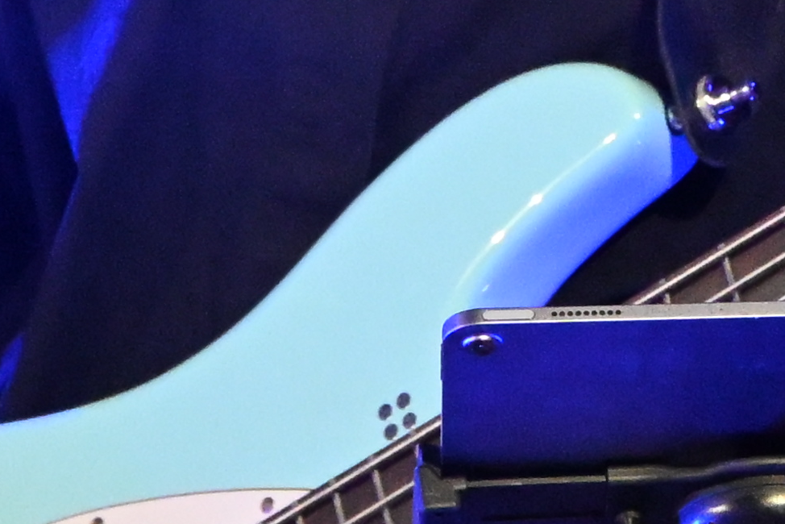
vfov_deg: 0.9
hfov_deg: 1.3
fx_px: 34589
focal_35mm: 1586
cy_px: -264
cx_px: 318
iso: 6400
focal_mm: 185
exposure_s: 1/125
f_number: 6.3
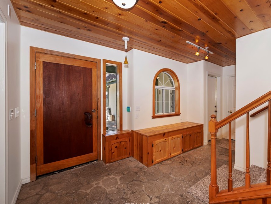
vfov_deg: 78.1
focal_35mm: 16
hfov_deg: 93.6
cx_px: 159
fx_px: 125
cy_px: 103
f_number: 8
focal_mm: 14
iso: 400
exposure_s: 1/20
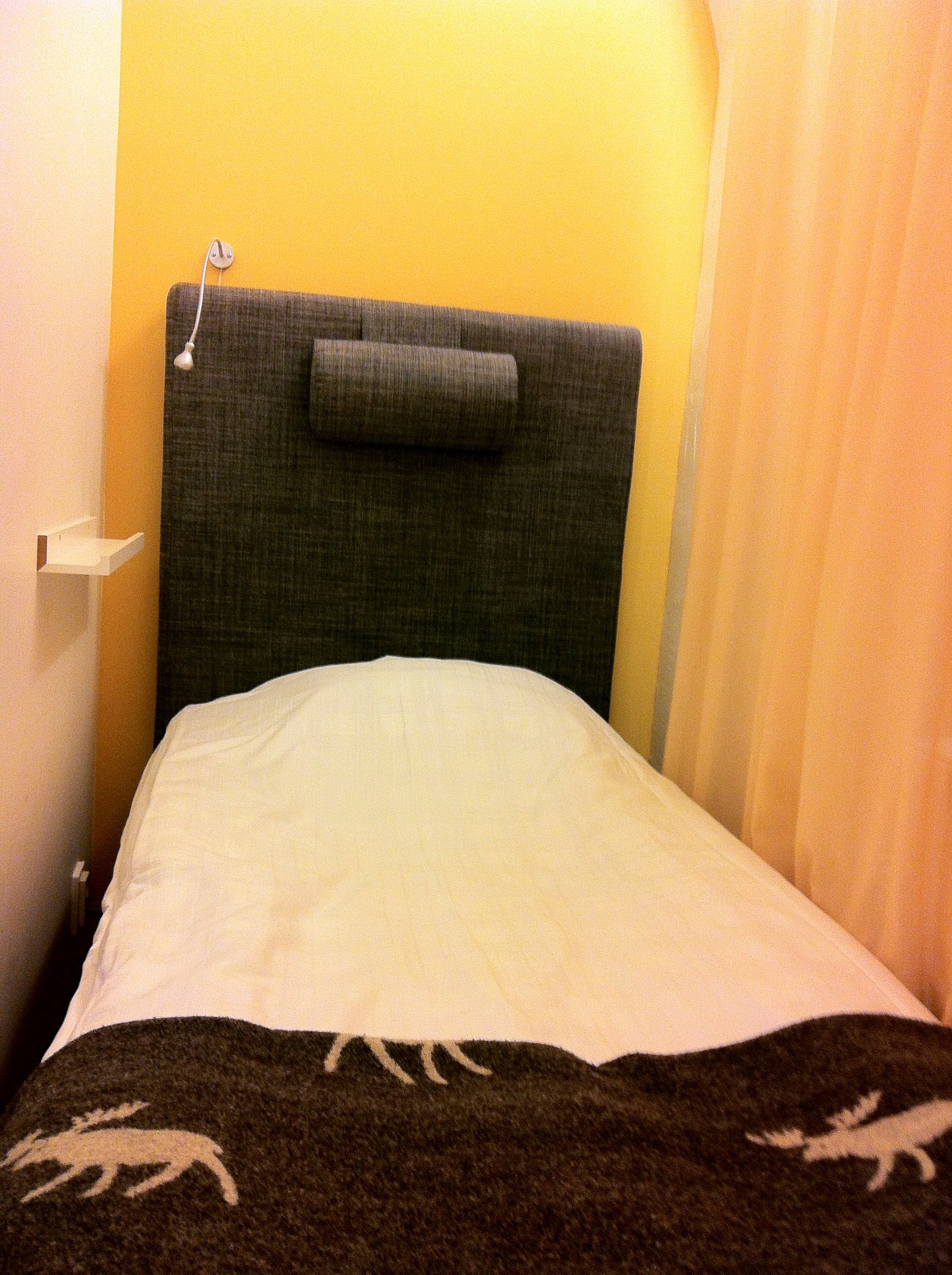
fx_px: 1287
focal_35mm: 35
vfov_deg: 52.7
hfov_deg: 40.6
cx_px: 476
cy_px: 638
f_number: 2.8
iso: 125
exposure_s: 1/17
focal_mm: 3.85
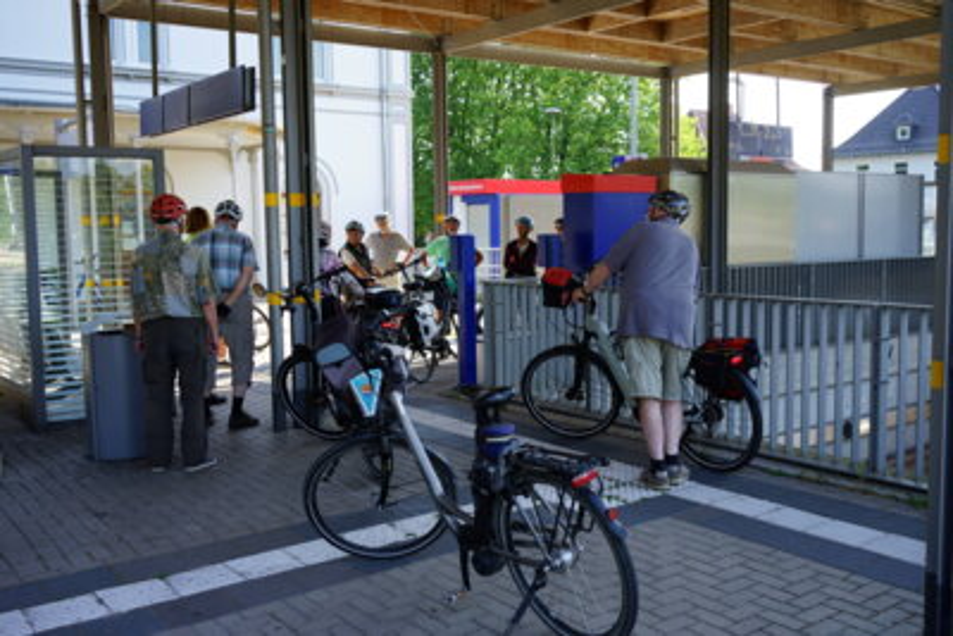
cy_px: 318
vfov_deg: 37.9
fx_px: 927
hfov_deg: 54.4
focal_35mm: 35
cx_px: 476
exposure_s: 1/60
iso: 100
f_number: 6.3
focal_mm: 35
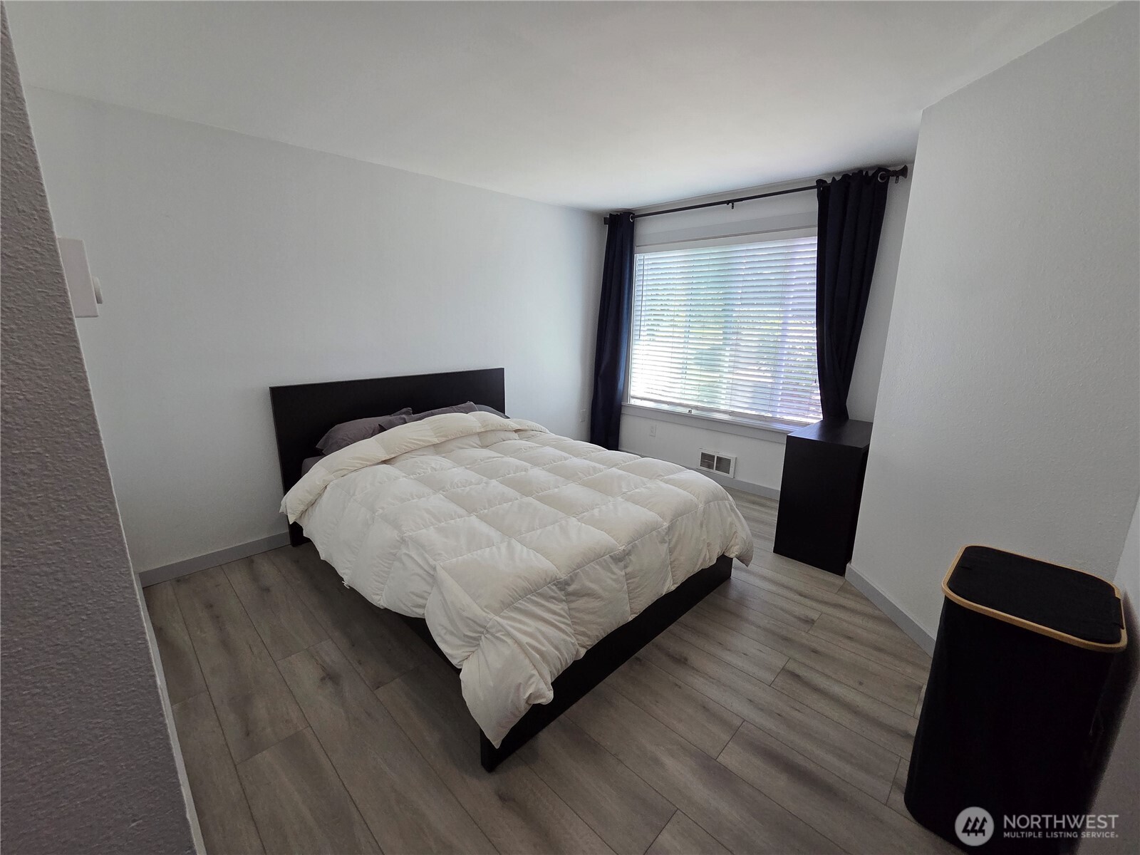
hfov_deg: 106.2
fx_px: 428
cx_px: 570
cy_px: 428
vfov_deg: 89.9
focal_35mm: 13
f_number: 2.2
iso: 250
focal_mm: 2.2
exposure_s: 1/120
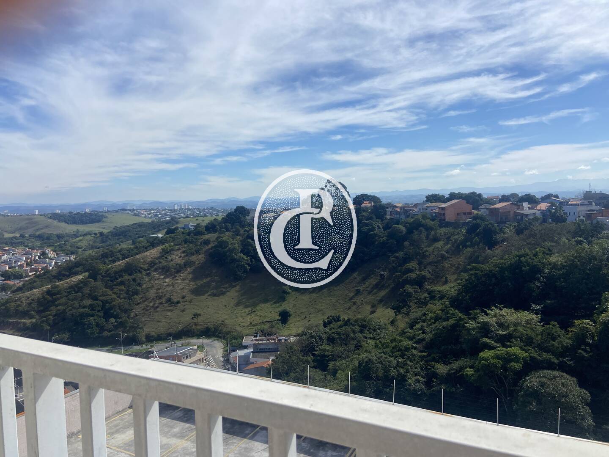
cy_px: 228
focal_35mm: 26
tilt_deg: -3.4
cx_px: 304
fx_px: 457
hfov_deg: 67.3
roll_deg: +1.8
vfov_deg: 53.1
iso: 32
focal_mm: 4.25
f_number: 1.8
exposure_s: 1/4115
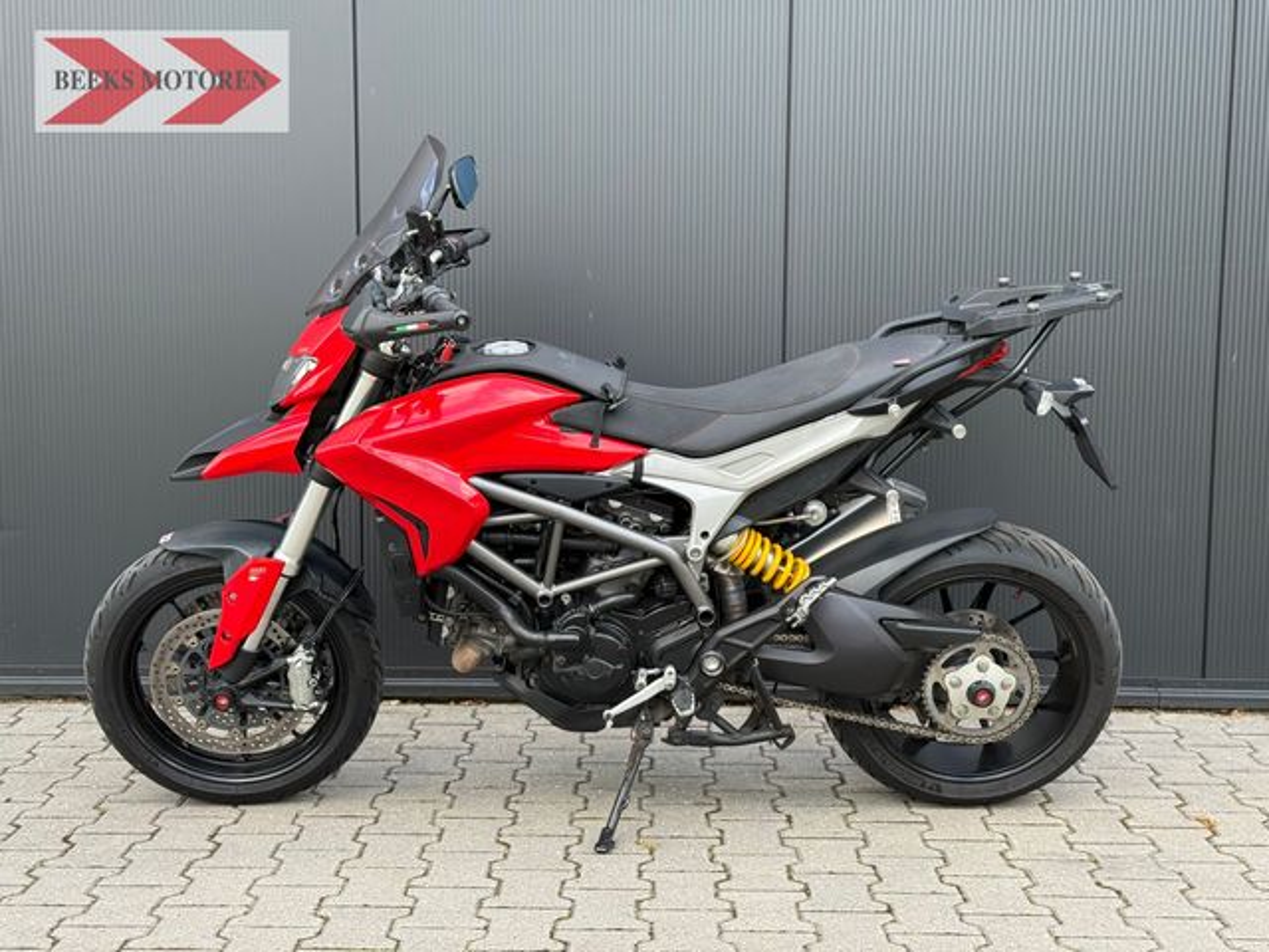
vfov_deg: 30.3
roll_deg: -0.2
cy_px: 476
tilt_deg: -6.5
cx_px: 634
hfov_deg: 39.7
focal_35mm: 48
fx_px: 1760
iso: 80
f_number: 1.78
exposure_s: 1/490
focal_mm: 6.76
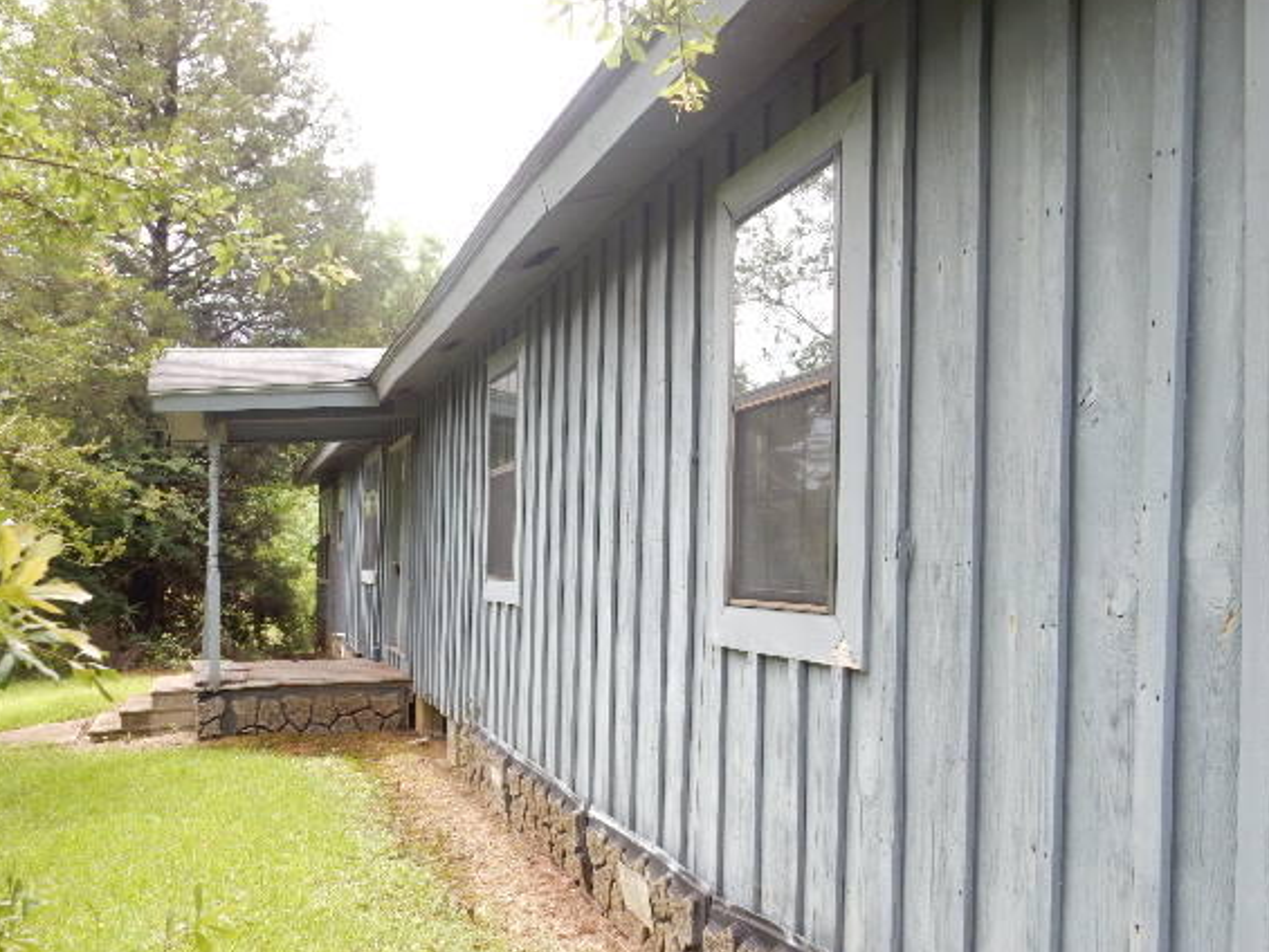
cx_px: 595
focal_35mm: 34
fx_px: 1247
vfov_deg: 41.8
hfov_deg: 53.9
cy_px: 525
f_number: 4
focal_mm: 5.4
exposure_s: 1/125
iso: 125
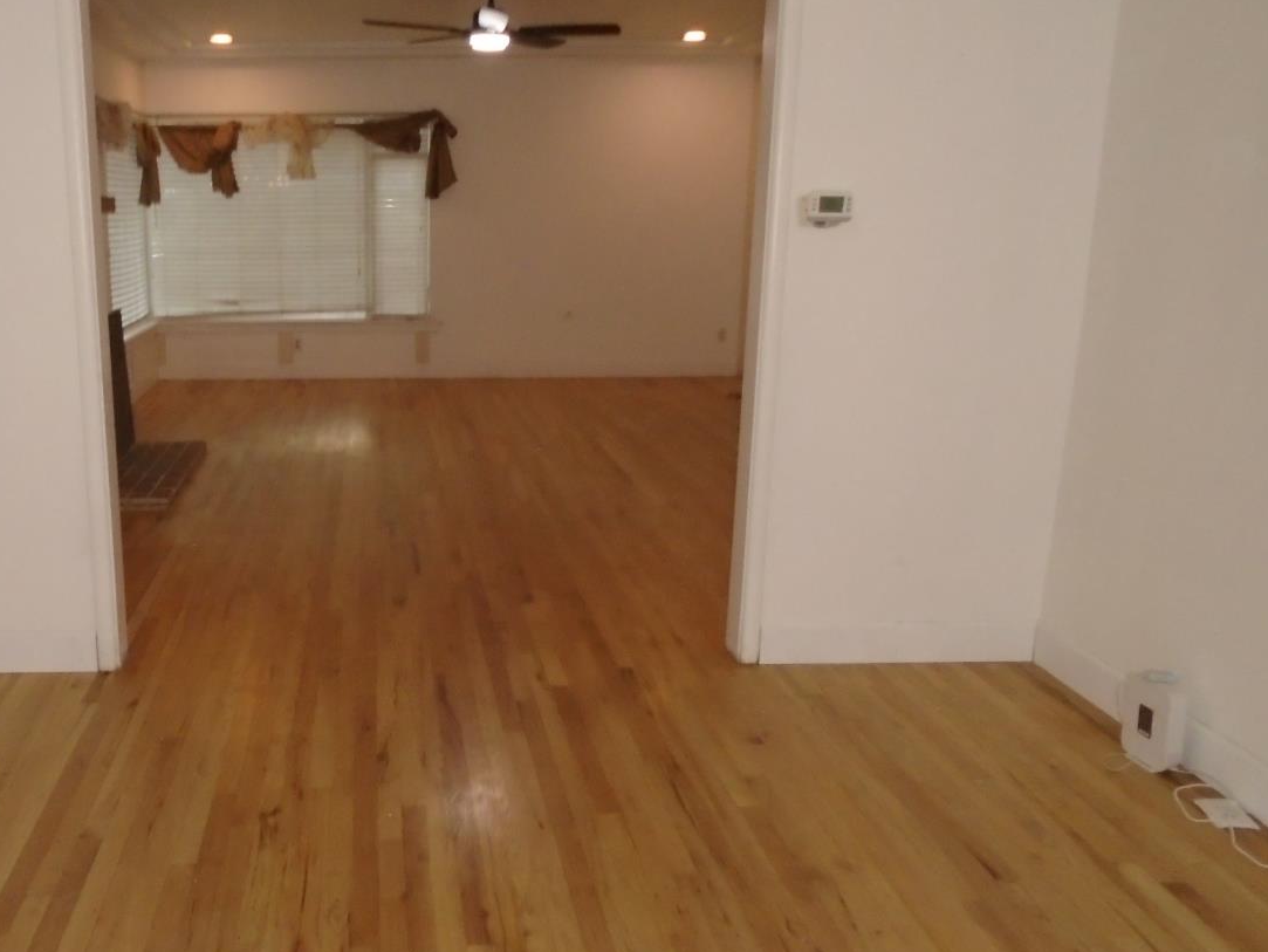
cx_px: 397
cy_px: 577
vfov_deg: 39.5
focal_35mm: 36
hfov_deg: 50.2
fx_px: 1319
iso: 400
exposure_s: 1/30
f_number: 3.2
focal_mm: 4.6
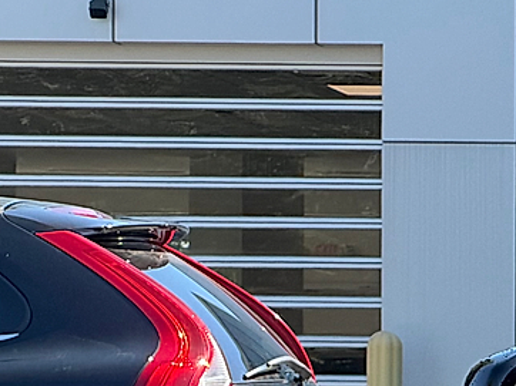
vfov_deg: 3.3
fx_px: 6584
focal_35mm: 442
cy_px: 654
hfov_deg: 4.4
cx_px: 1065
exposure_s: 1/208
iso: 50
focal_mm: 16.89
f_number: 2.8
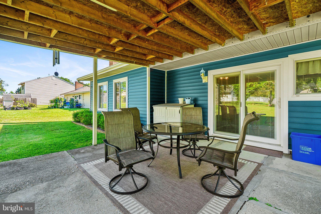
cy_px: 107
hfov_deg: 100.4
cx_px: 160
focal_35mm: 15
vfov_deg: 77.3
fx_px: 134
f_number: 8
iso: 400
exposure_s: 1/100
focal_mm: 10
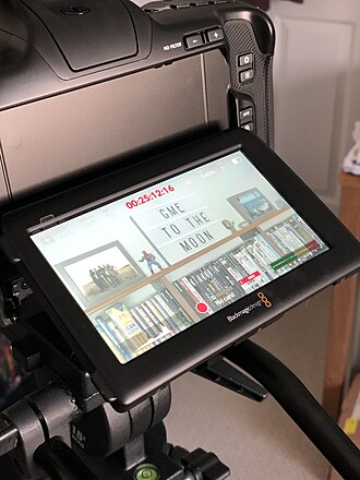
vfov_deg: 36.8
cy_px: 240
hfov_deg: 28.0
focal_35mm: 52
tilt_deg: -31.3
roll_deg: +2.7
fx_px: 721
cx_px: 180
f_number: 2.4
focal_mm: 6
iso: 125
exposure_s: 1/40
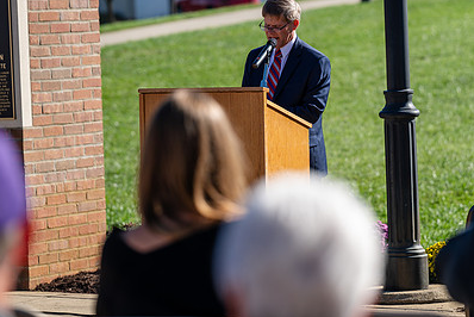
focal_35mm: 182
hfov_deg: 11.3
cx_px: 243
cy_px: 95
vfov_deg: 7.6
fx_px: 2398
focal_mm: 125
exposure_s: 1/500
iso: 40
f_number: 3.2
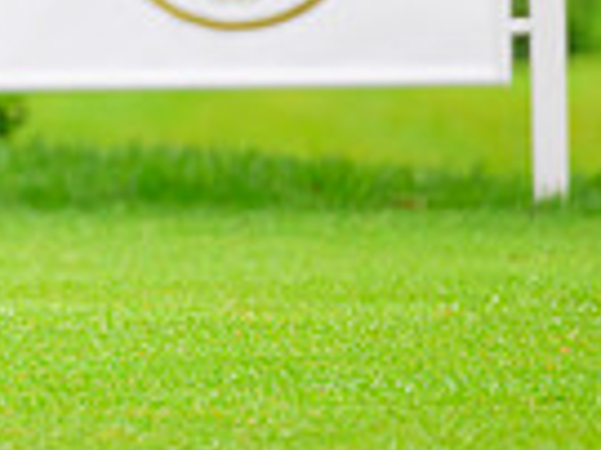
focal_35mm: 849
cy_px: -376
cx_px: -769
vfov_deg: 1.7
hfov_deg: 2.3
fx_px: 14727
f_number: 4
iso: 1000
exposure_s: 1/1250
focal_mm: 190
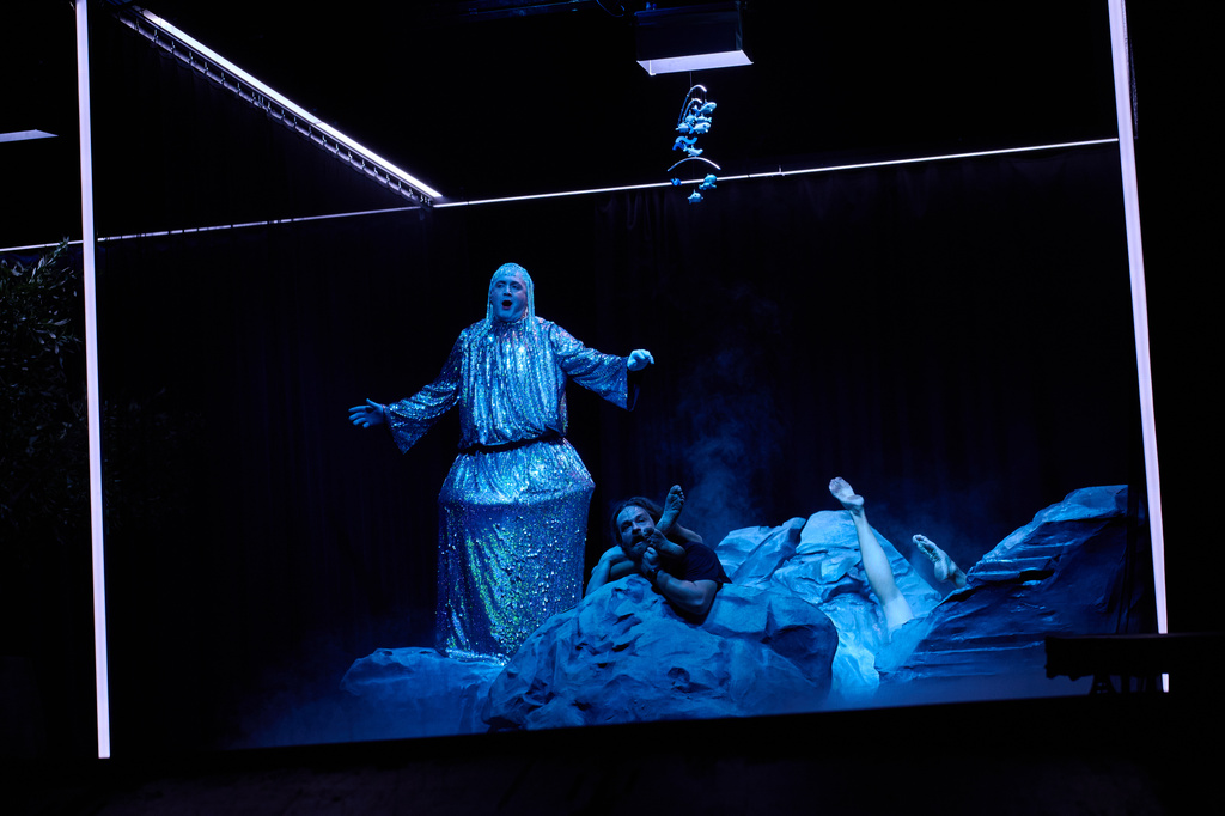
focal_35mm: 75
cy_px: 408
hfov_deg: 27.0
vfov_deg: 18.2
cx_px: 612
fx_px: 2551
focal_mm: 50
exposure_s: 1/400
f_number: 2.8
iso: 1000
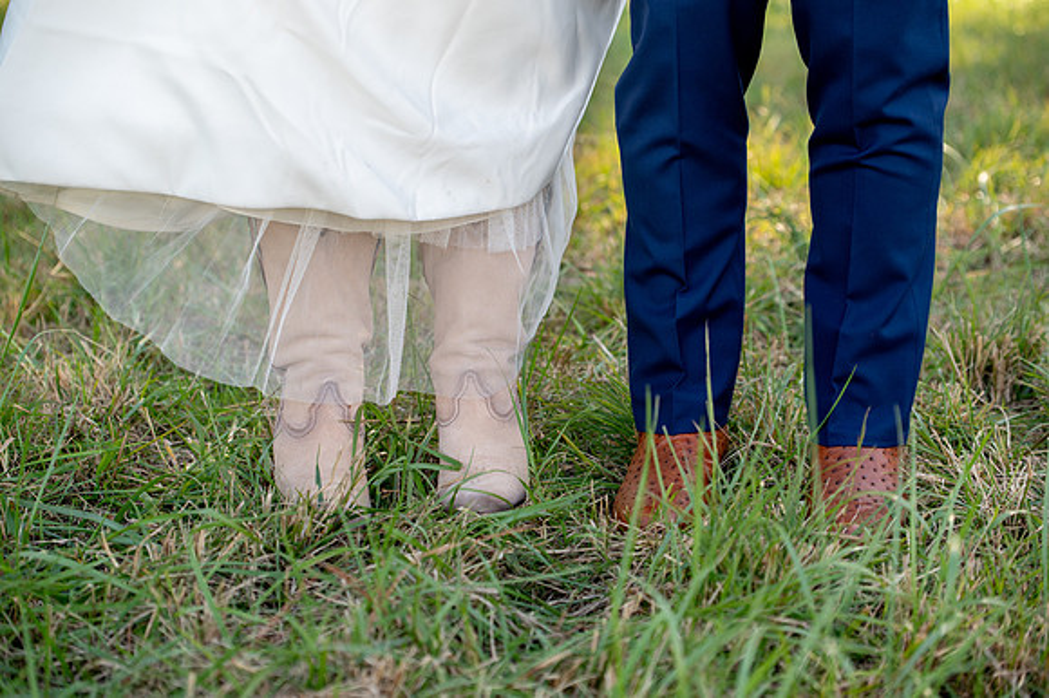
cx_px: 524
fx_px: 2041
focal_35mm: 70
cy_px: 349
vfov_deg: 19.4
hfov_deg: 28.8
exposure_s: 1/640
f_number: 3.5
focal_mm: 70
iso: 400
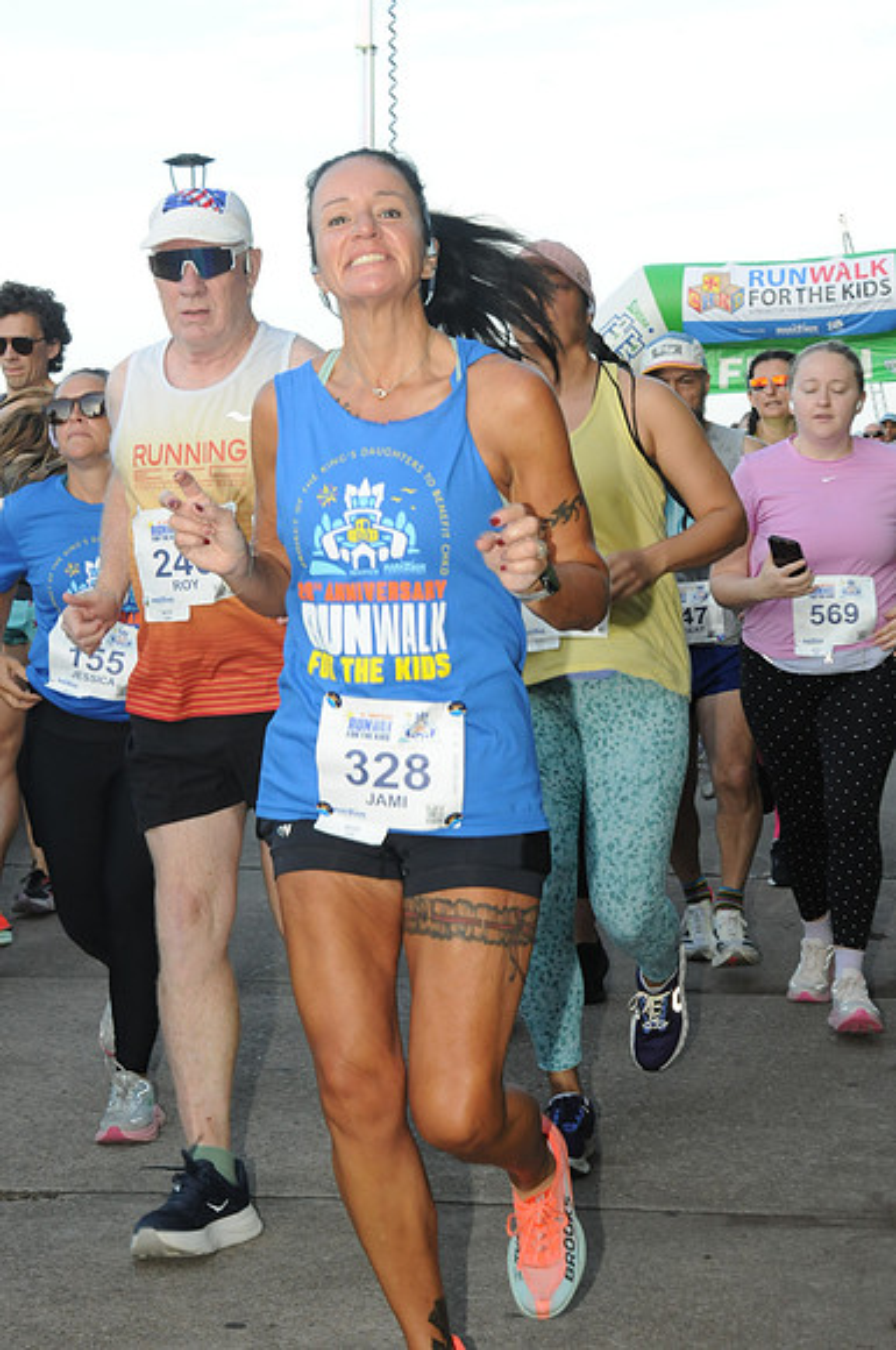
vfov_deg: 28.1
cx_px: 448
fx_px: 2696
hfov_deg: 18.9
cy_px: 675
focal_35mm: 72
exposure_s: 1/250
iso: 800
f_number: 11
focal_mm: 48
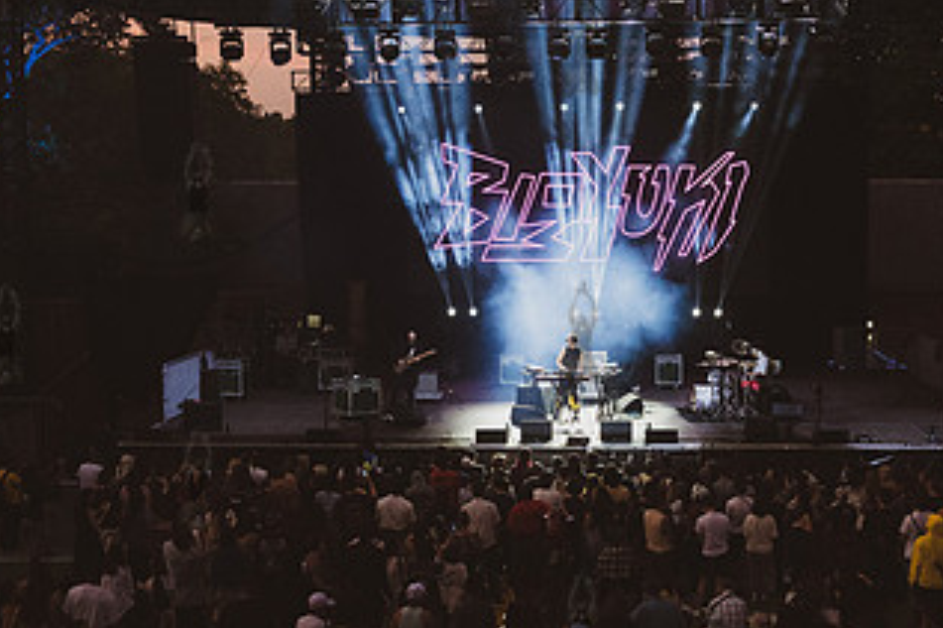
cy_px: 332
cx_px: 580
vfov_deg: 22.6
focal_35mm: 60
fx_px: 1571
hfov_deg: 33.3
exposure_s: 1/400
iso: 5000
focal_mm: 31
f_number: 4
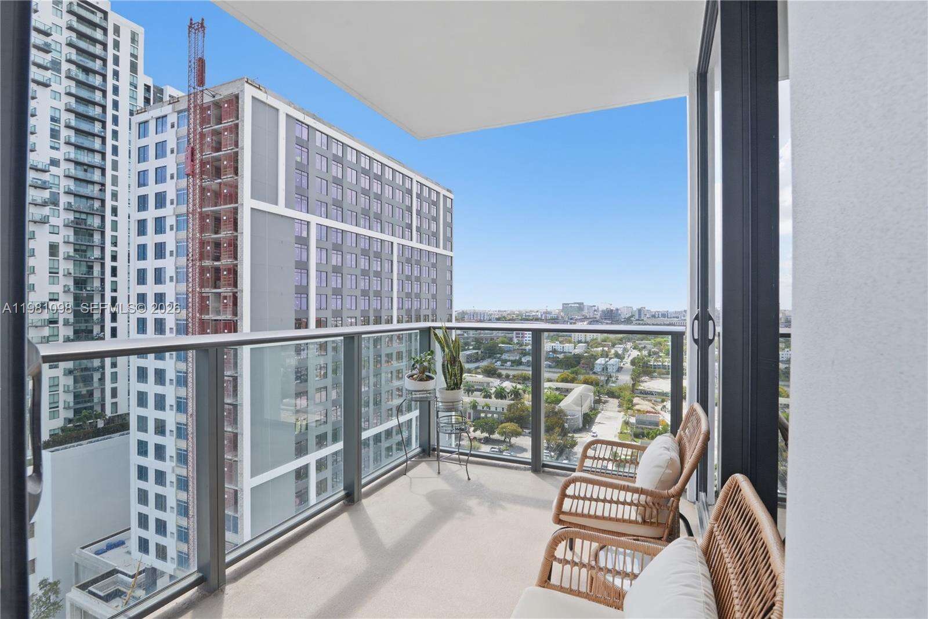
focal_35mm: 16
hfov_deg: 96.7
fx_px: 412
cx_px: 464
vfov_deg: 73.8
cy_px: 310
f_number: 11
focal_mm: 16
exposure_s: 1/100
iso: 320
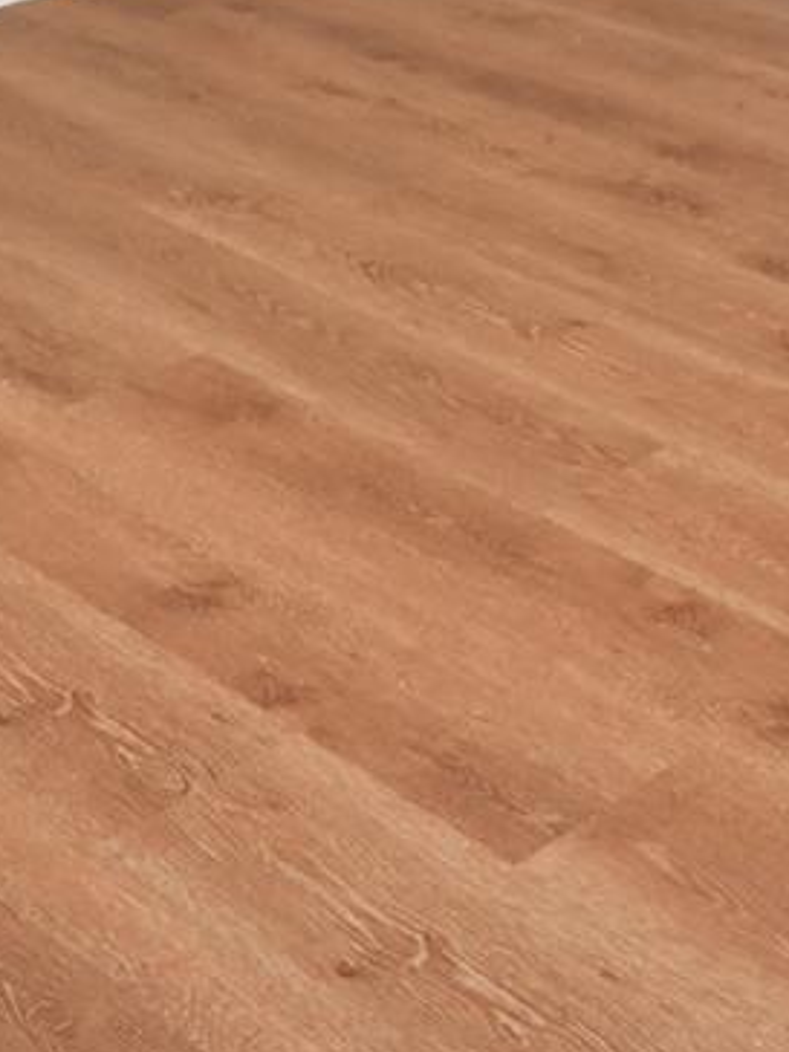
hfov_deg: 17.7
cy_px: -754
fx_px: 2462
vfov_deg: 19.2
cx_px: 812
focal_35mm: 81
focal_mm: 15
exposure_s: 3
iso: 200
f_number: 14
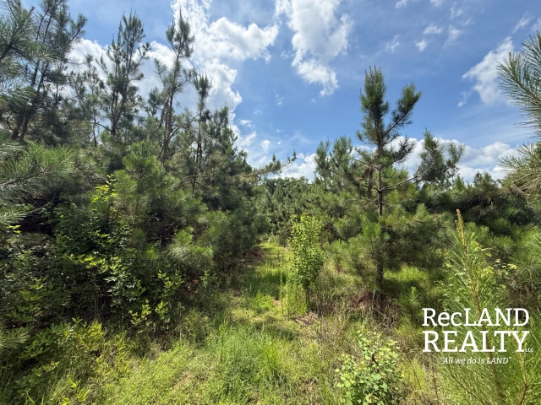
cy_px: 202
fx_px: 219
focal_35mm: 14
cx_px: 270
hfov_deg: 102.1
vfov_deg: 85.7
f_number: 2.2
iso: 50
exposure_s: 1/1613
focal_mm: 2.22
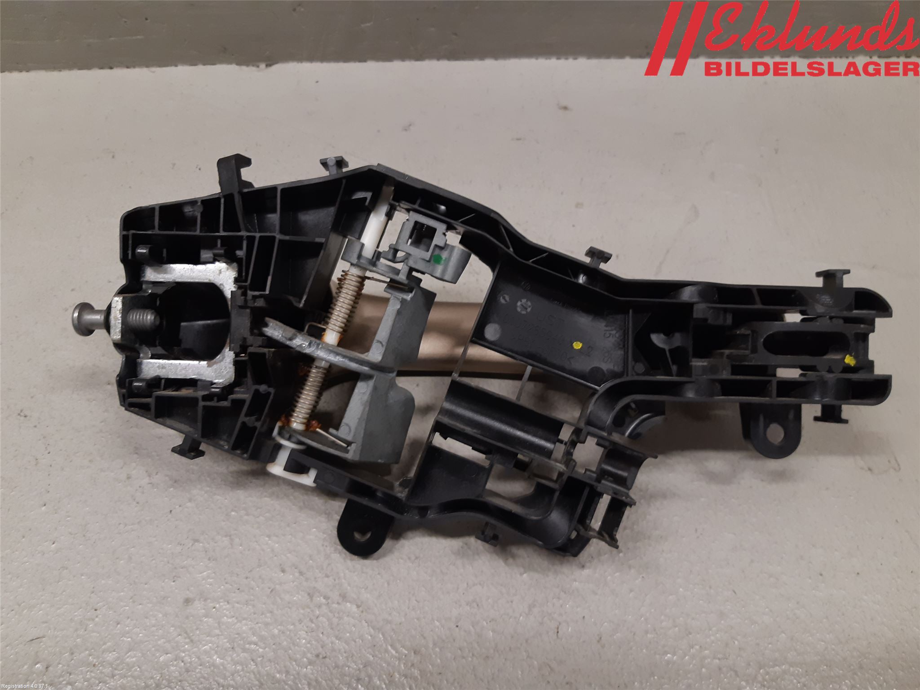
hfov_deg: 67.3
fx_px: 691
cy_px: 345
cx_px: 460
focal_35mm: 26
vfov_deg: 53.1
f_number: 1.7
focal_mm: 3.93
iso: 100
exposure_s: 1/50
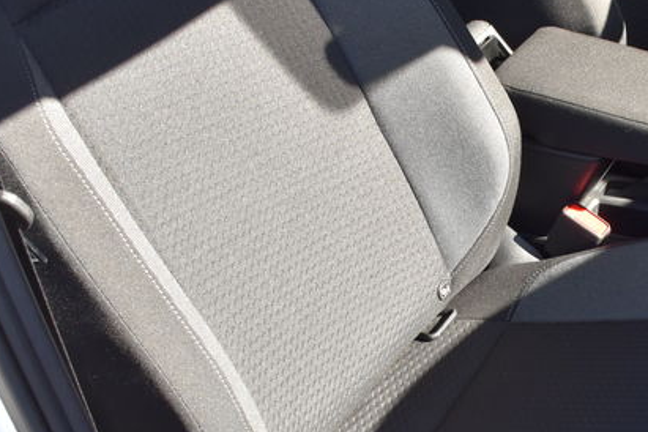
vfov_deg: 18.6
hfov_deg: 26.5
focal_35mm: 73
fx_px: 1314
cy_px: 292
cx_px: 616
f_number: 7.1
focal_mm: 20
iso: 400
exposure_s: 1/200
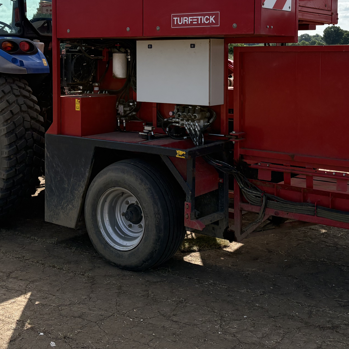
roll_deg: +0.6
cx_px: 163
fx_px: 593
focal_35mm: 52
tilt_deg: -3.6
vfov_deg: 32.0
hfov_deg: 32.8
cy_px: 77
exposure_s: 1/6993
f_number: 1.6
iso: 80
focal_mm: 5.96
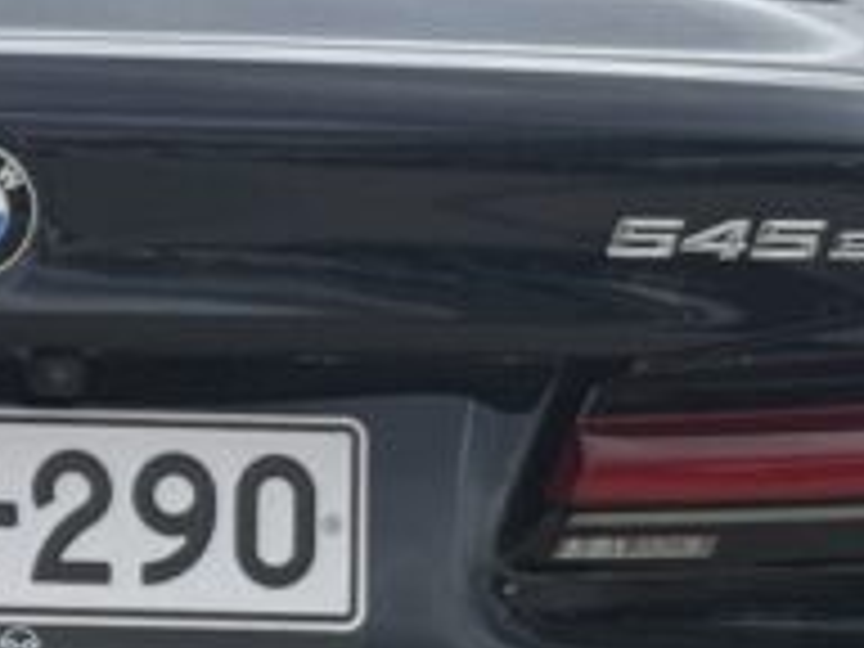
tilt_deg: -6.8
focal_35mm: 256
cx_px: -36
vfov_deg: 5.8
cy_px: 702
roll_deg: +0.8
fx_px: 6390
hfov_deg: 7.7
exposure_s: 1/3096
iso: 64
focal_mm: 6.76
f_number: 1.78
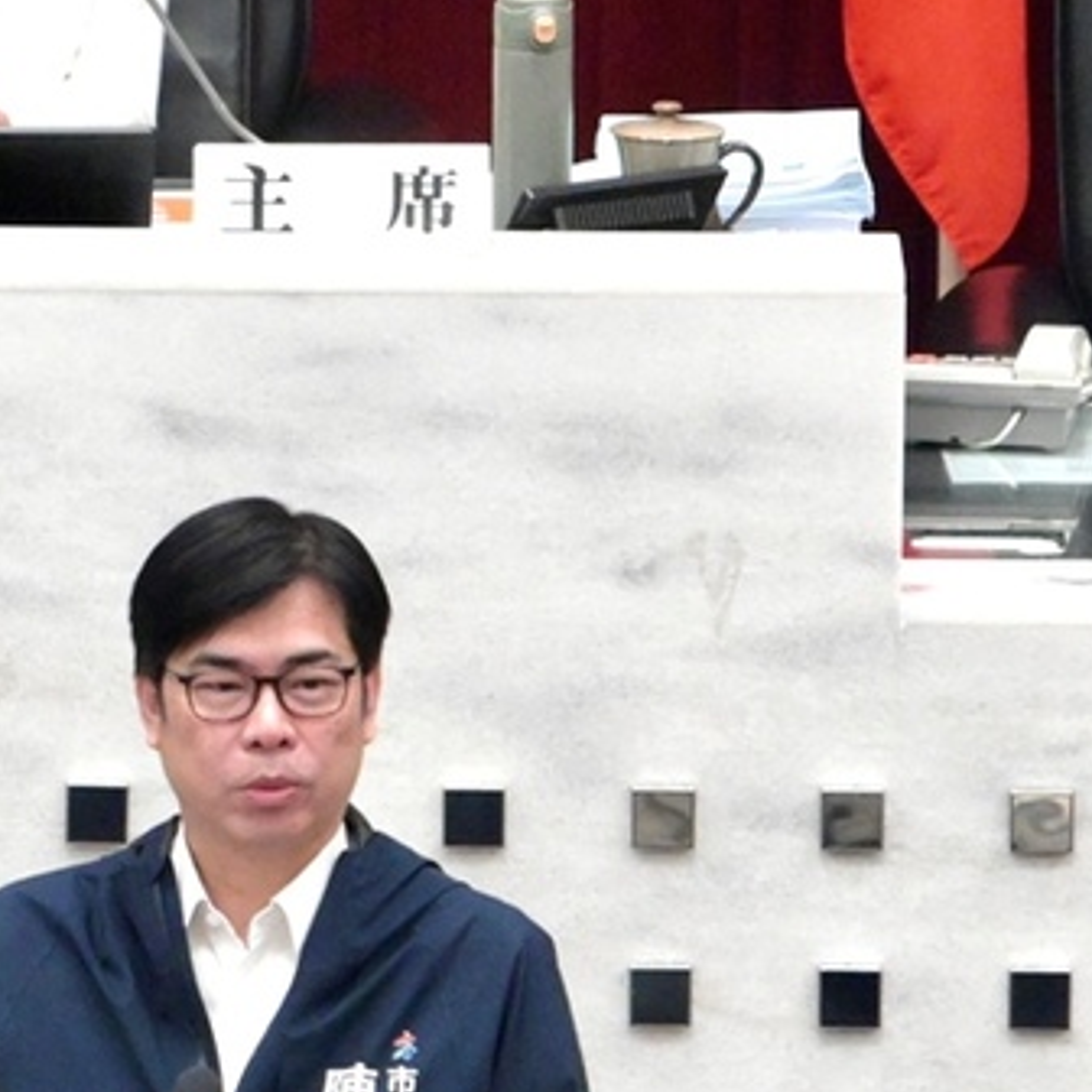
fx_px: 27589
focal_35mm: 773
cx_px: -104
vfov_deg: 2.3
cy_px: 564
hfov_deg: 2.3
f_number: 4
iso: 4500
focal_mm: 170
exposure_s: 1/400
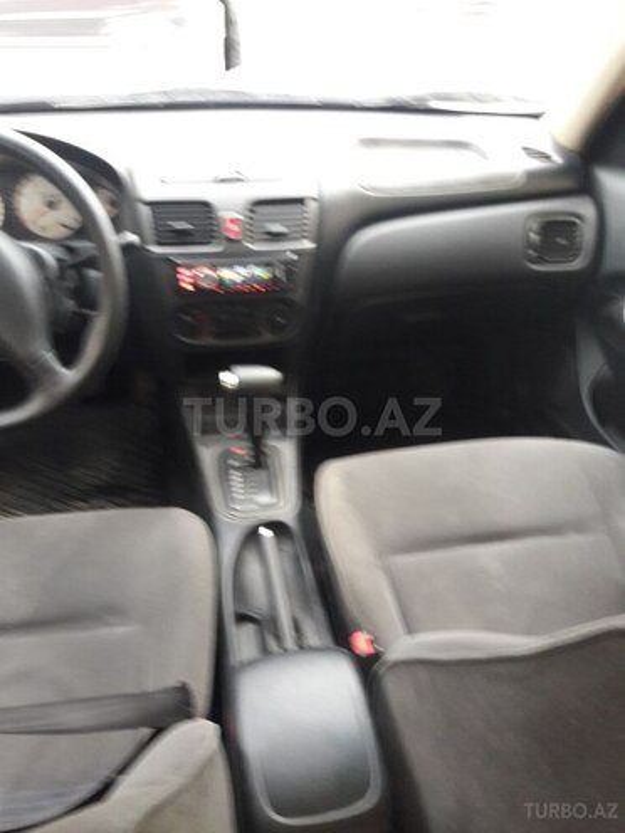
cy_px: 416
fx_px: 674
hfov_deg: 49.7
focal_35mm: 28
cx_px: 312
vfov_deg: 63.4
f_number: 1.9
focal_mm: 3.7
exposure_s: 1/17
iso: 250
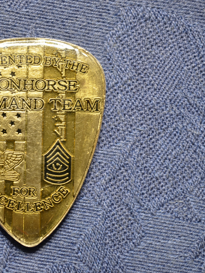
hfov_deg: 12.3
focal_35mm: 120
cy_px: 136
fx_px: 945
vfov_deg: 16.5
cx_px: 40
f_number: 8
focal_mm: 55
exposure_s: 1/1.6
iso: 160
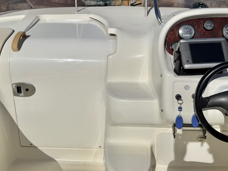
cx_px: 112
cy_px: 46
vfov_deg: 37.8
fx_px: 244
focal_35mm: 37
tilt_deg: -15.5
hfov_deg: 50.1
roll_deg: +1.3
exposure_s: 1/32258
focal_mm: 6.76
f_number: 1.78
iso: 80
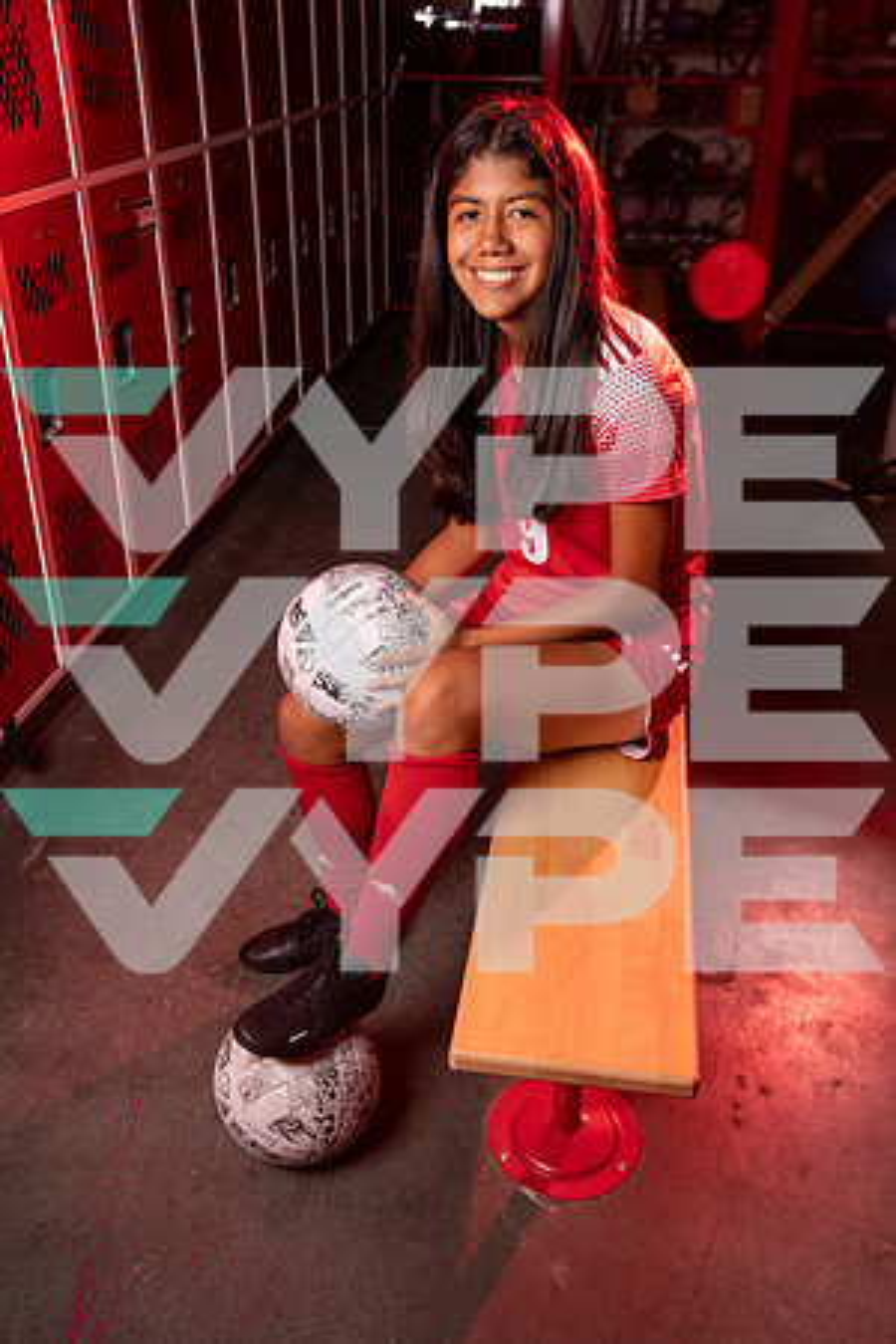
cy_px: 672
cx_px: 448
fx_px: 1157
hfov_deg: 42.3
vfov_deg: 60.3
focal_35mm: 31
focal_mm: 31
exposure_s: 1/250
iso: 100
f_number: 4
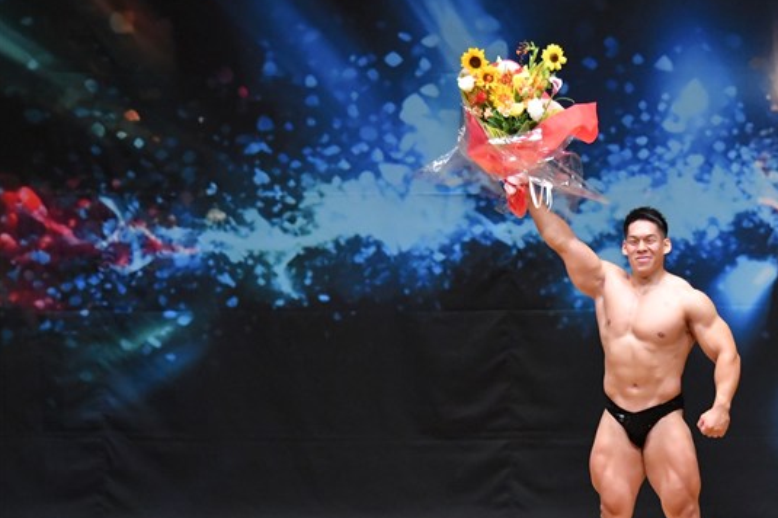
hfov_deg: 8.2
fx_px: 5442
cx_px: 562
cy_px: 356
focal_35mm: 252
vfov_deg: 5.4
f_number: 5.6
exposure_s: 1/400
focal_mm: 116
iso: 6400
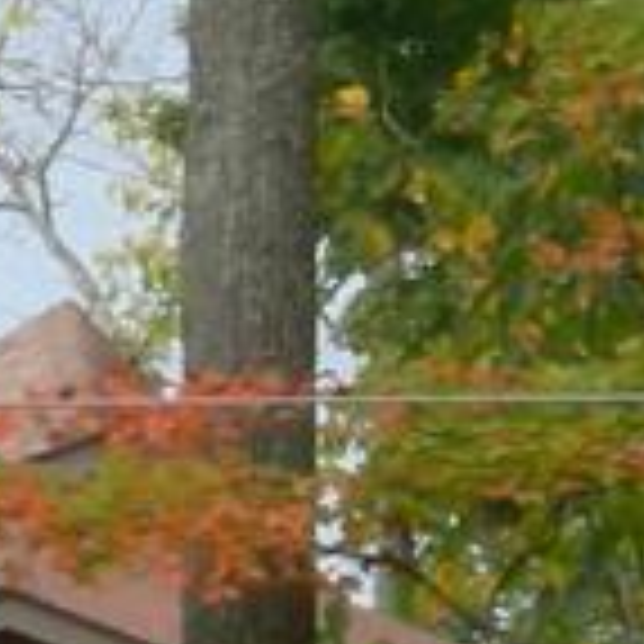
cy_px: -437
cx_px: -932
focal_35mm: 766
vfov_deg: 2.3
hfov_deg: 2.3
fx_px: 16123
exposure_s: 1/100
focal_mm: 20.2
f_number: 4.9
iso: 64
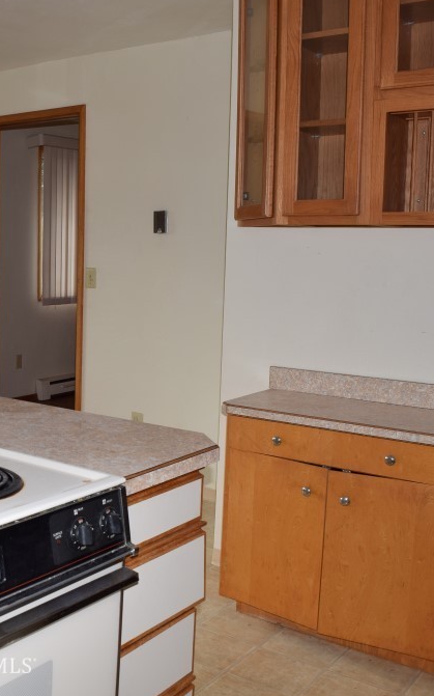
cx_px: -22
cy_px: 346
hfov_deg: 28.2
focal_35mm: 42
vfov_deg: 47.2
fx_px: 795
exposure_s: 1/60
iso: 110
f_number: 8
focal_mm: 18
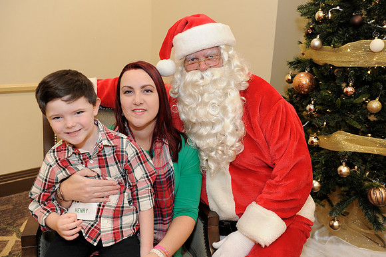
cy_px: 128
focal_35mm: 35
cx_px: 193
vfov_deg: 37.8
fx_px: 375
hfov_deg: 54.5
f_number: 4
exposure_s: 1/100
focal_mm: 35
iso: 1600
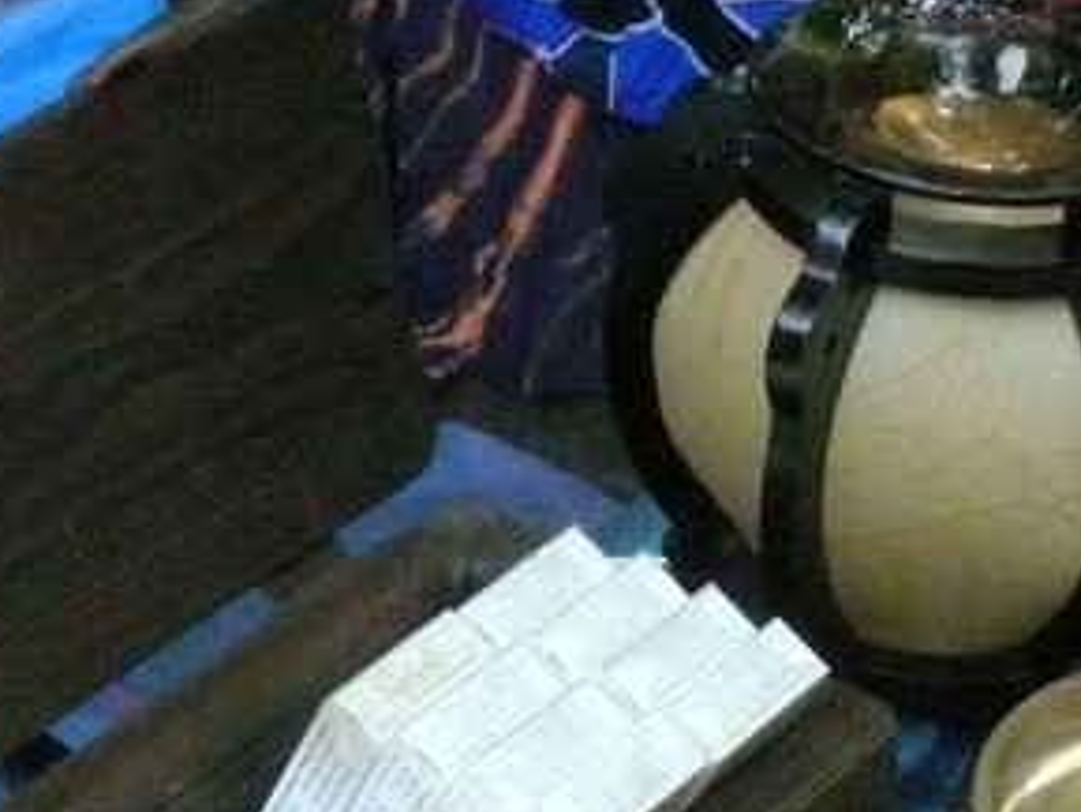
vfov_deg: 11.7
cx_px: 542
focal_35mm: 124
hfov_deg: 15.9
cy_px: 977
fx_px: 3874
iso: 800
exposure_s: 1/80
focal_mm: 7.4
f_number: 9
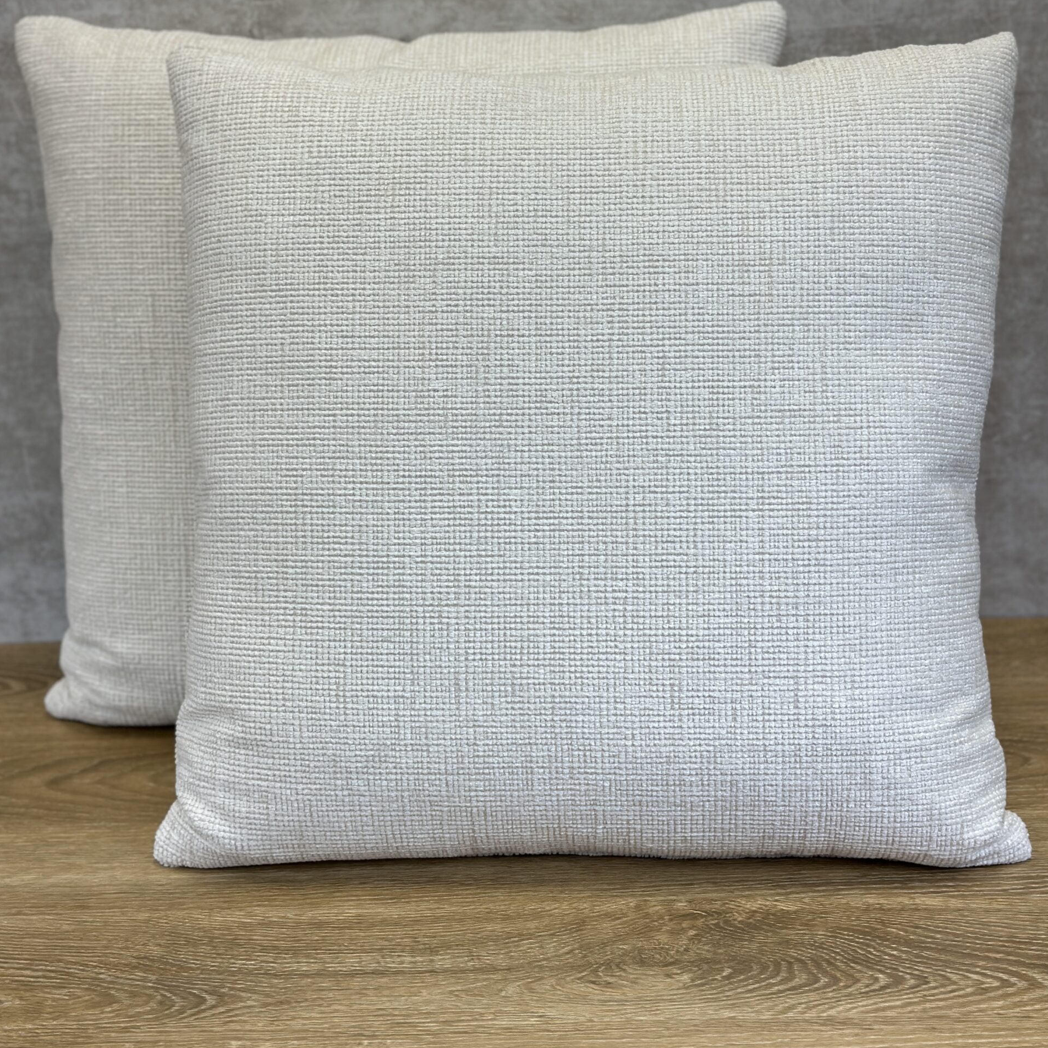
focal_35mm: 57
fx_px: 1952
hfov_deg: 30.0
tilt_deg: -16.2
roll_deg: +1.6
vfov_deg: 30.0
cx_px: 526
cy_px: 408
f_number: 1.78
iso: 80
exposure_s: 1/231
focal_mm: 6.86
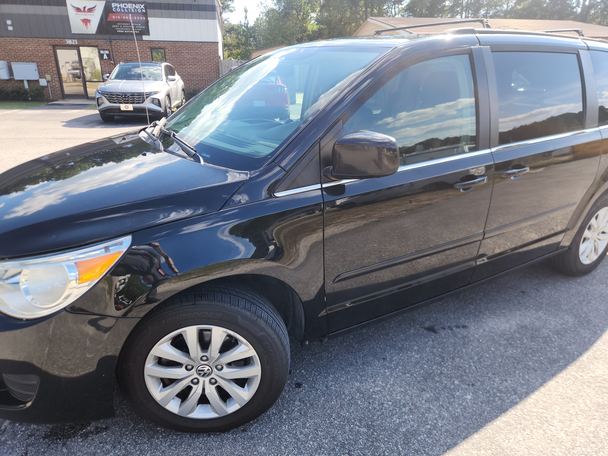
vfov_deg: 58.9
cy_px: 228
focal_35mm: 23
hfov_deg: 73.9
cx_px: 304
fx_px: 404
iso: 20
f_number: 1.8
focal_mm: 5.4
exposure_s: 1/438
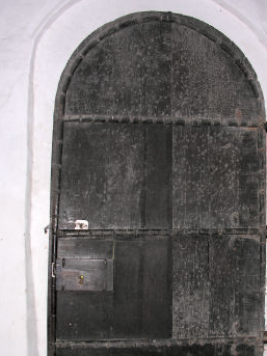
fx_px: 484
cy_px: 221
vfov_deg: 40.2
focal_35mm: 47
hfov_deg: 30.8
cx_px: 152
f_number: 2.8
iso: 50
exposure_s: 1/60.1
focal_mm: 8.9
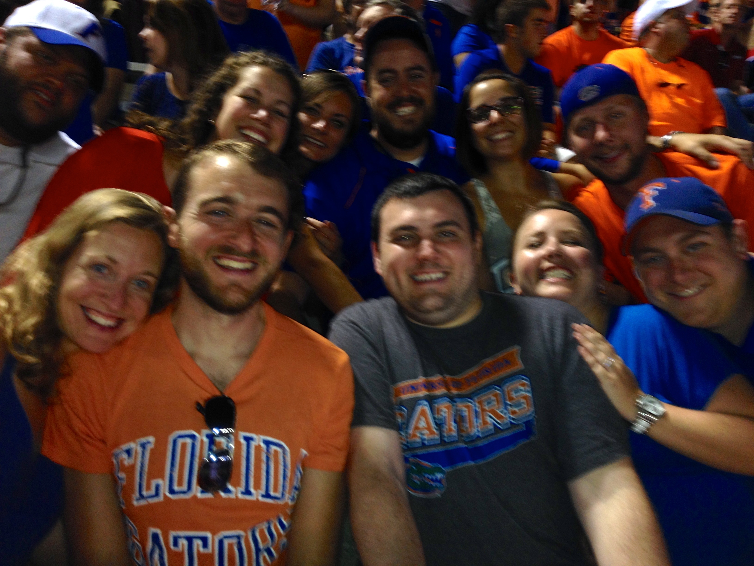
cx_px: 377
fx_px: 762
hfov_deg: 52.6
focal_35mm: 35
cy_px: 283
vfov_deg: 40.7
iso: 64
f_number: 2.4
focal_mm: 4.28
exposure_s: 1/20
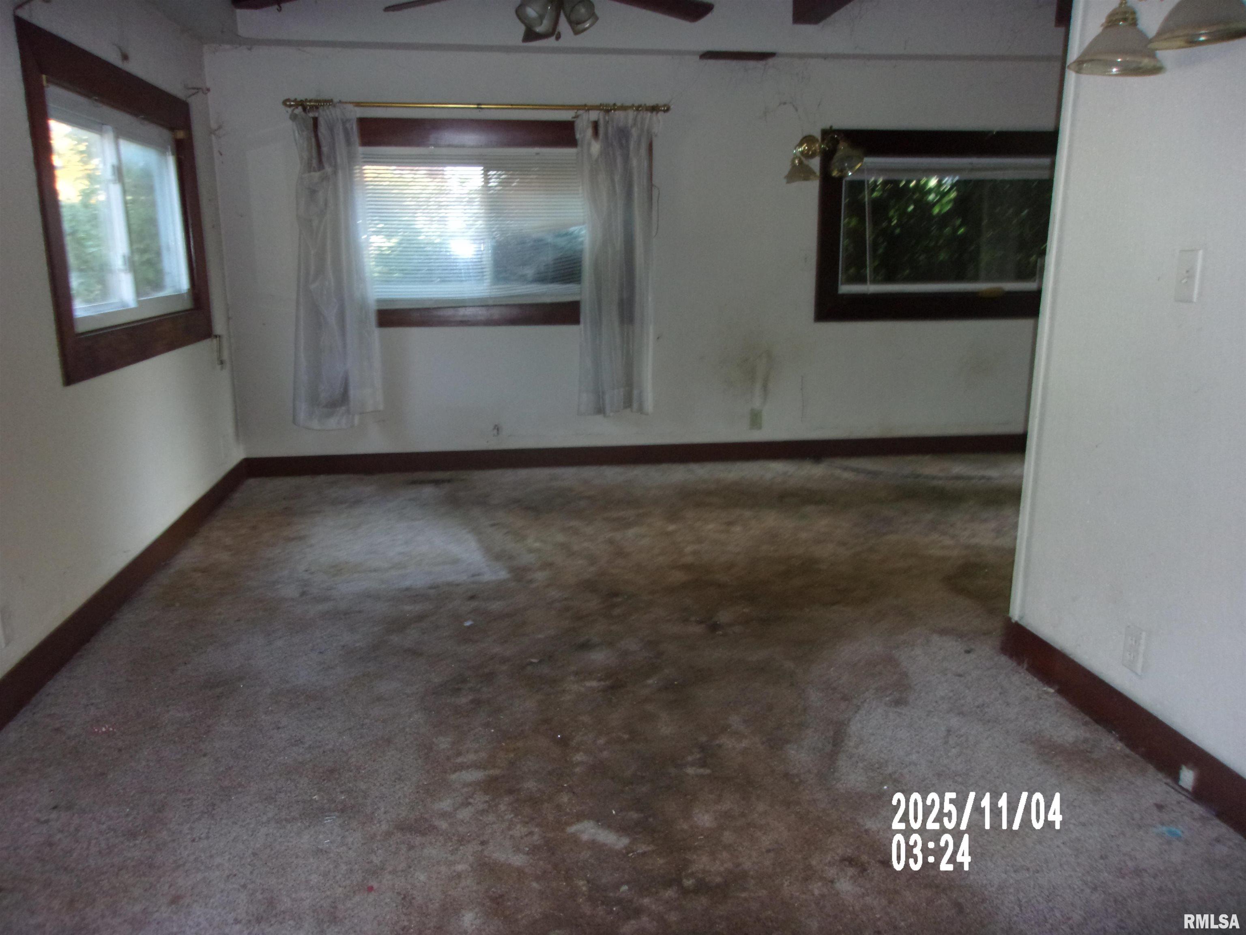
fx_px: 972
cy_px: 468
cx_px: 623
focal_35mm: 27
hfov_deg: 65.3
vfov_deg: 51.4
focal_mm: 4.9
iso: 320
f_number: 3
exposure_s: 1/34
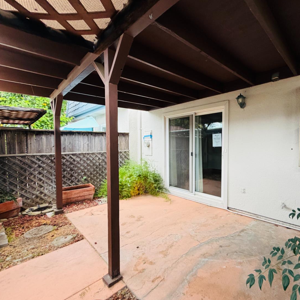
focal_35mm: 17
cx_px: 181
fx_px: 167
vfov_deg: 84.0
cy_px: 153
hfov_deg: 82.9
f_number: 2.2
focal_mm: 2.22
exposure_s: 1/121
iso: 250
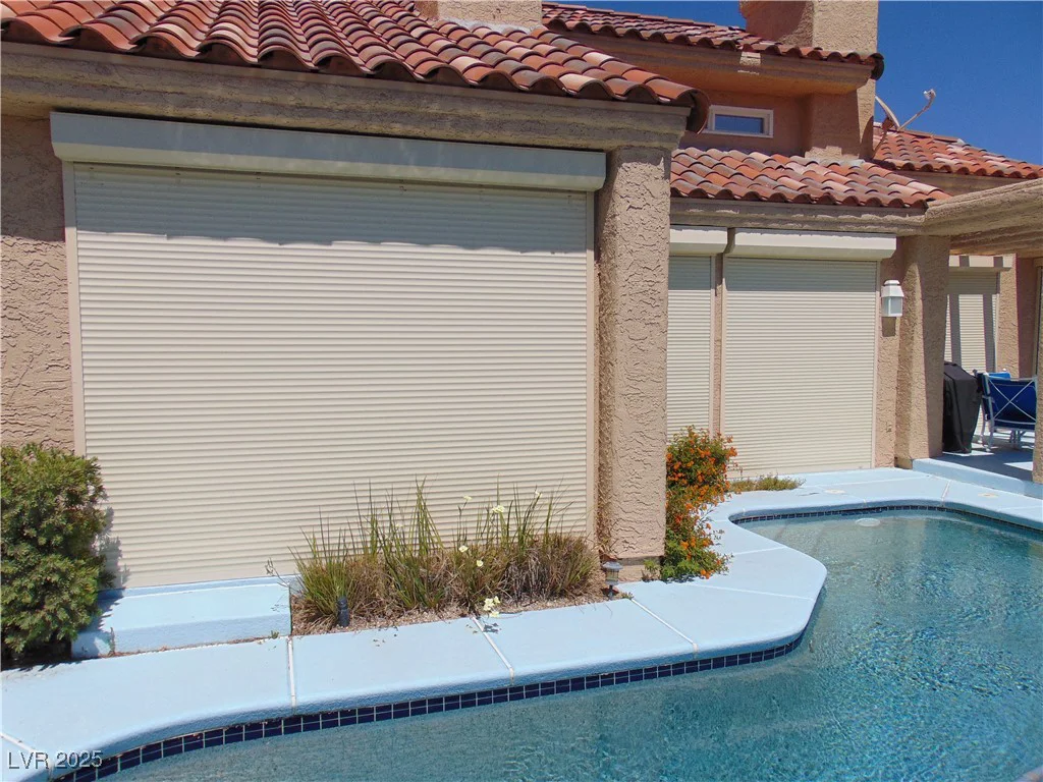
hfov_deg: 69.4
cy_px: 391
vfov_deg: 54.9
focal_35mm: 25
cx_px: 522
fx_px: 753
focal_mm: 4.5
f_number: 7.7
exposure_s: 1/640
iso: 80
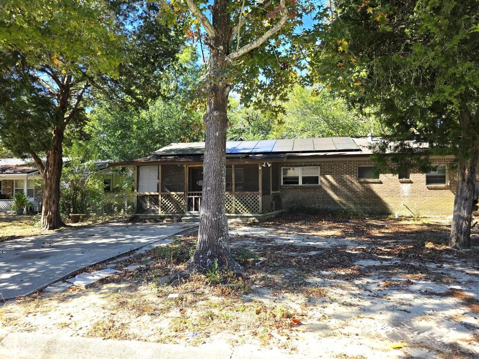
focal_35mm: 23
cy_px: 180
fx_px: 318
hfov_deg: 73.9
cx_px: 240
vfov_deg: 58.9
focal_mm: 6.3
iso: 80
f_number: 1.7
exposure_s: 1/1849
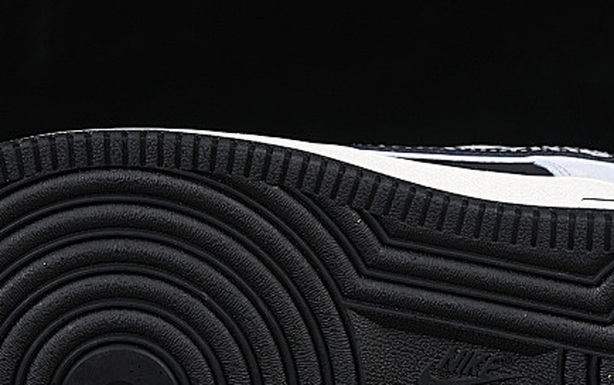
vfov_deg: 6.9
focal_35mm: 190
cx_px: 328
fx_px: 3182
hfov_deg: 11.0
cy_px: 187
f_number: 6.3
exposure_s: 1/60
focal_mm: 50
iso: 160
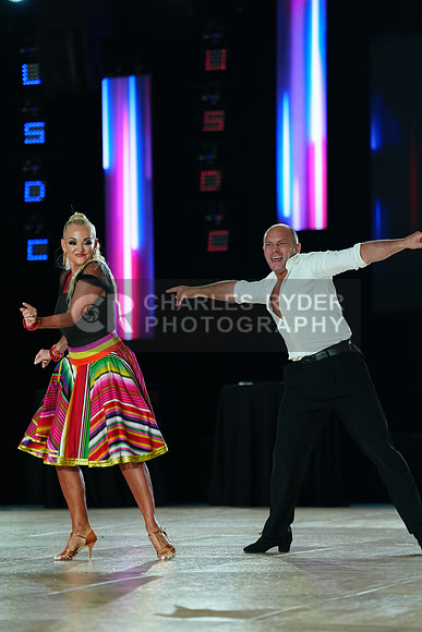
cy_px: 316
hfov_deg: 10.6
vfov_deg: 15.8
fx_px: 2284
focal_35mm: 130
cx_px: 211
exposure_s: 1/500
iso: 2000
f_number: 2.8
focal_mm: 130
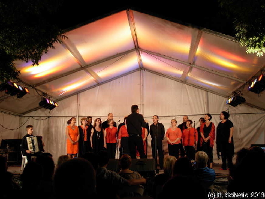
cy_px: 100
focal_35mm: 38
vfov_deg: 37.7
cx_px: 132
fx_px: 291
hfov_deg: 49.0
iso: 79
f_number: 2.9
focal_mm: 6.3
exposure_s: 1/15.1
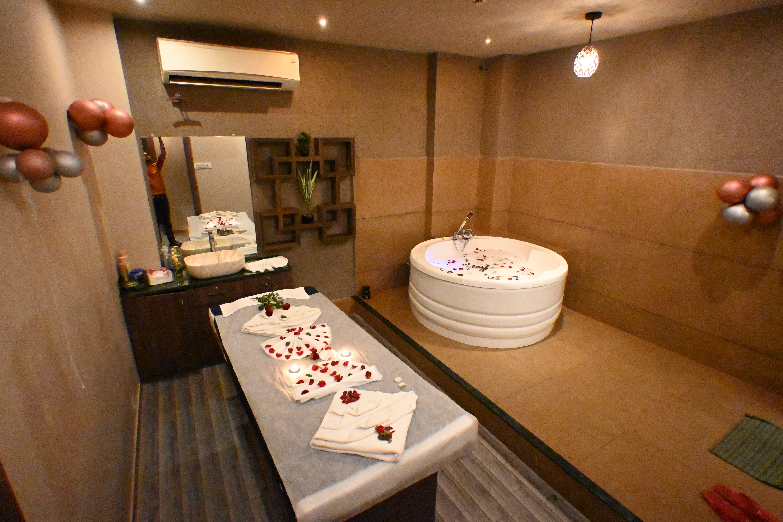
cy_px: 261
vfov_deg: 67.4
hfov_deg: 90.0
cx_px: 392
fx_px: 391
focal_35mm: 18
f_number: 3.5
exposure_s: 1/125
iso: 32000
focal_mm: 12
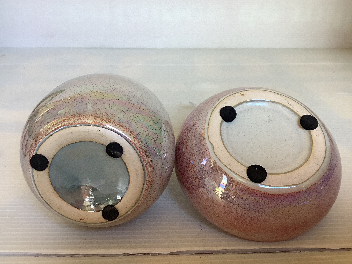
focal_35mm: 31
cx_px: 176
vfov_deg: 45.4
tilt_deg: -27.4
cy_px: 132
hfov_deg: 58.4
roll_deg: +0.1
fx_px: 315
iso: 64
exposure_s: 1/50
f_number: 2.4
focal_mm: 3.3
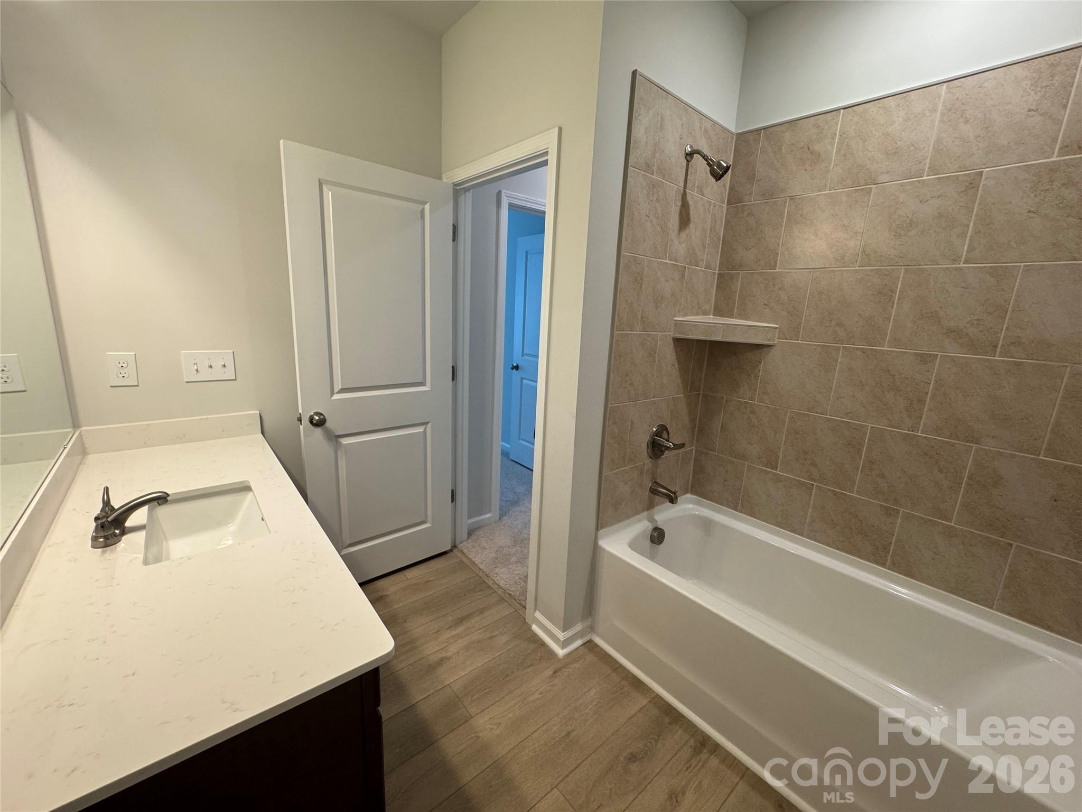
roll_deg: -2.9
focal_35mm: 14
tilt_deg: -12.5
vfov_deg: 85.7
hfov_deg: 102.1
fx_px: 438
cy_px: 406
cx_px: 541
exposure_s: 1/120
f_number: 2.2
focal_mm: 2.22
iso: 200
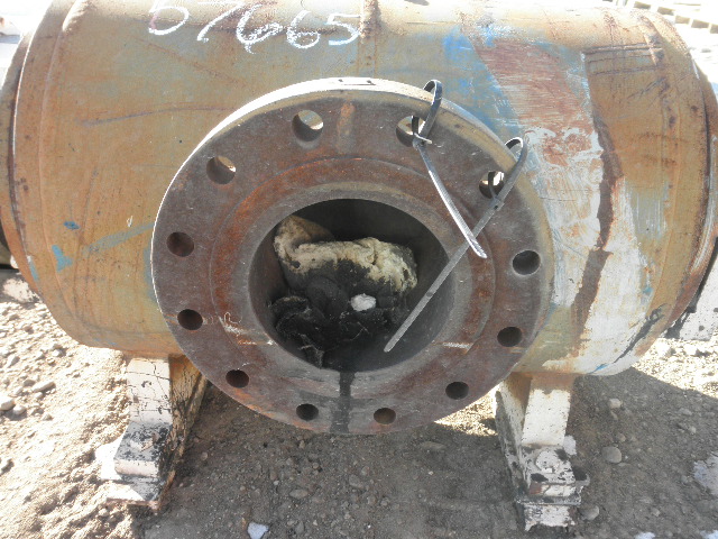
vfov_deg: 49.7
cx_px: 359
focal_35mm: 28
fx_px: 581
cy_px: 270
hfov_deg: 63.4
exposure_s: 1/100
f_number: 3
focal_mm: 5
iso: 64
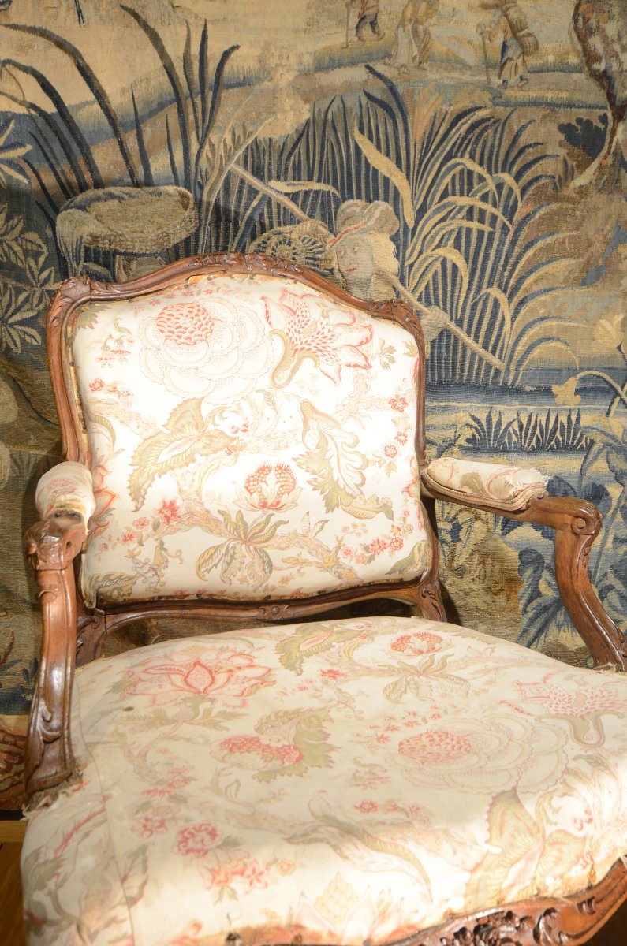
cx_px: 314
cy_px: 473
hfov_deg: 43.4
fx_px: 787
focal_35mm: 30
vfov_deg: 62.0
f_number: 5.6
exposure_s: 1.3
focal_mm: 20
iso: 100
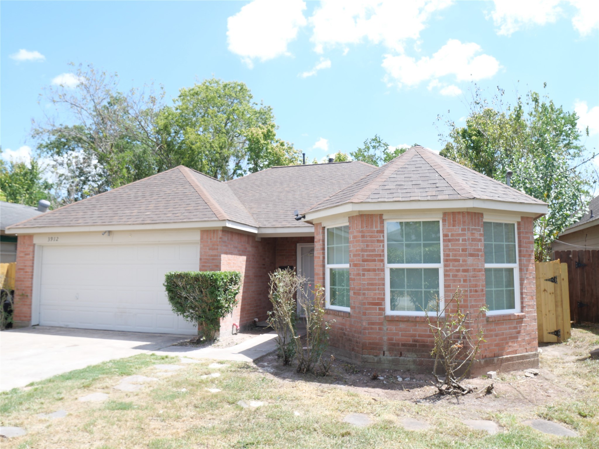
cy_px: 224
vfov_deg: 53.1
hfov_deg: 67.3
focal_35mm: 26
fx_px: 450
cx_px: 300
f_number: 6.3
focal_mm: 13
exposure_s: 1/320
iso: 200
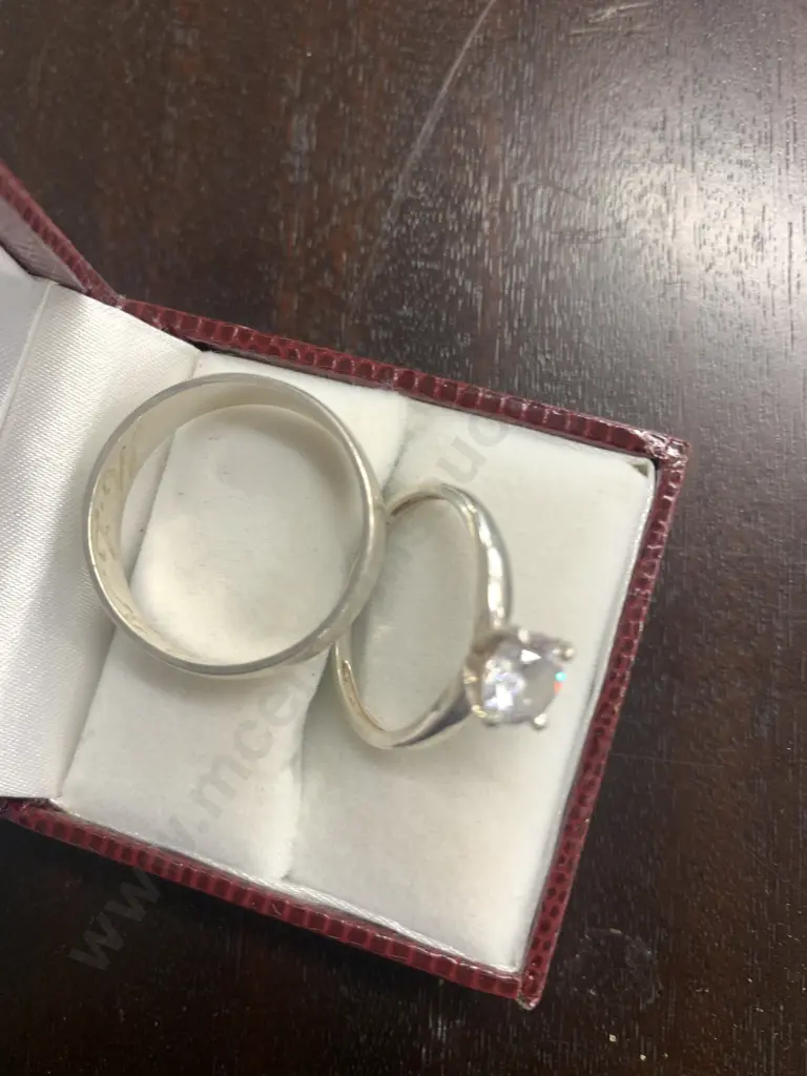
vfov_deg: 67.3
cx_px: 404
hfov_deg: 53.1
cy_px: 538
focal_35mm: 26
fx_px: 808
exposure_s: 1/50
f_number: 1.8
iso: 50
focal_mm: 4.25
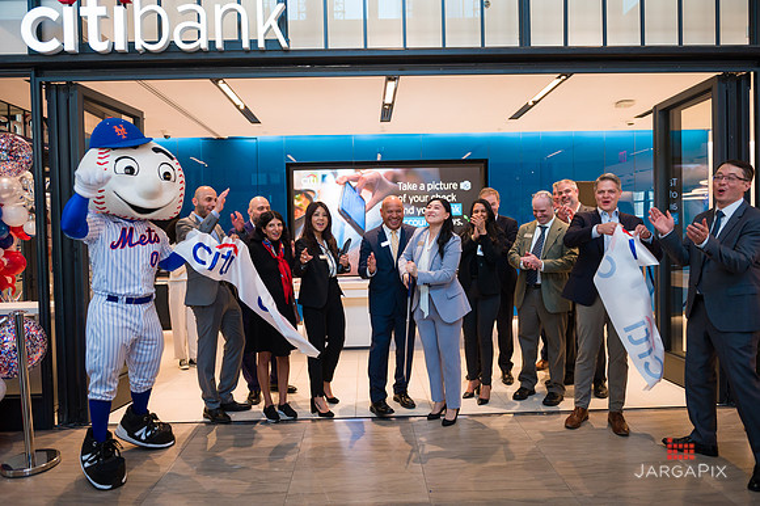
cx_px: 380
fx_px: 506
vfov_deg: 53.1
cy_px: 253
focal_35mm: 24
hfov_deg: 73.8
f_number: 4
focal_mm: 24
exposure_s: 1/200
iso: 800
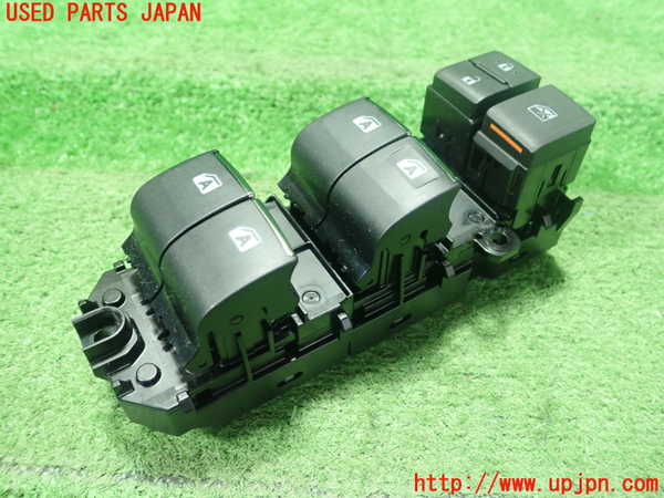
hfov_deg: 60.0
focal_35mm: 30
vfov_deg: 46.8
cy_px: 249
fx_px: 575
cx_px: 332
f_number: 2.3
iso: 800
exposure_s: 1/80
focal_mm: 5.5
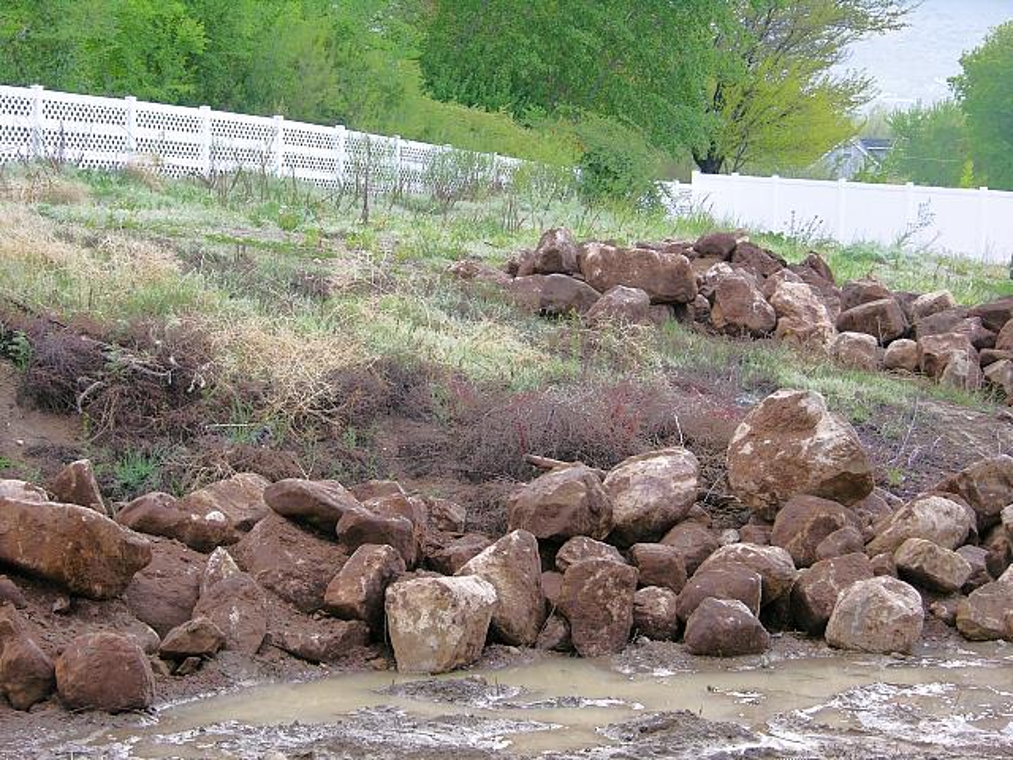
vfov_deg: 16.8
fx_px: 2575
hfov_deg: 22.3
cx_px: 506
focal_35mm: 88
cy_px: 380
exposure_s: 1/75.9
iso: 50
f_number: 3.5
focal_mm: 22.3
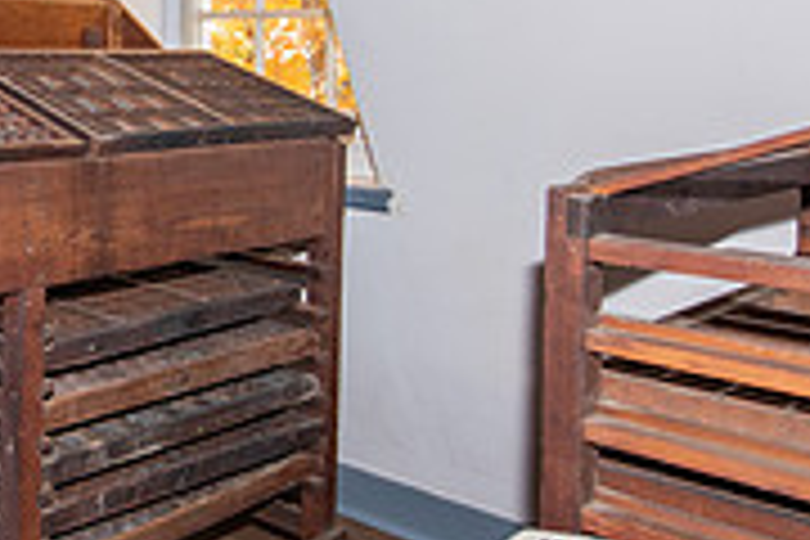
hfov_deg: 35.0
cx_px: -153
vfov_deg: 28.6
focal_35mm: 45
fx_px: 1012
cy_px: 47
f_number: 5
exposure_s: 1/160
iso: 640
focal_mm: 14
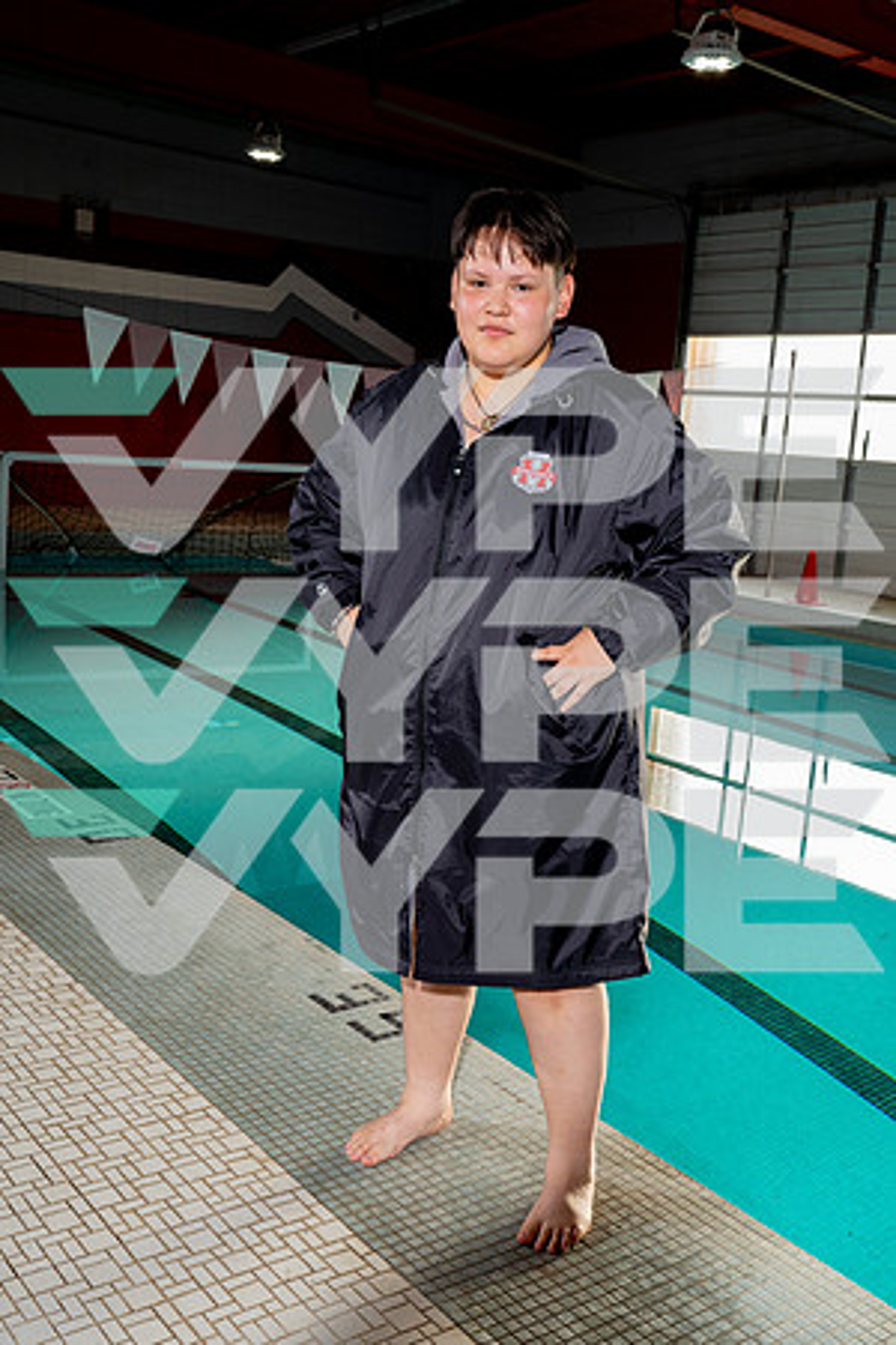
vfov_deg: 51.9
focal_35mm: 37
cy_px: 672
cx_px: 448
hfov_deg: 35.9
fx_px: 1381
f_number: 8
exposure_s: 1/250
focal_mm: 37
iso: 1000
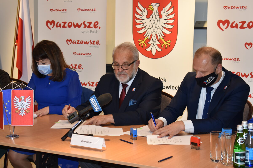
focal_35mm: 72
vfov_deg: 18.9
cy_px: 84
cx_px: 126
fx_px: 506
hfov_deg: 28.1
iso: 560
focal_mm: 48
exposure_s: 1/125
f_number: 5.6
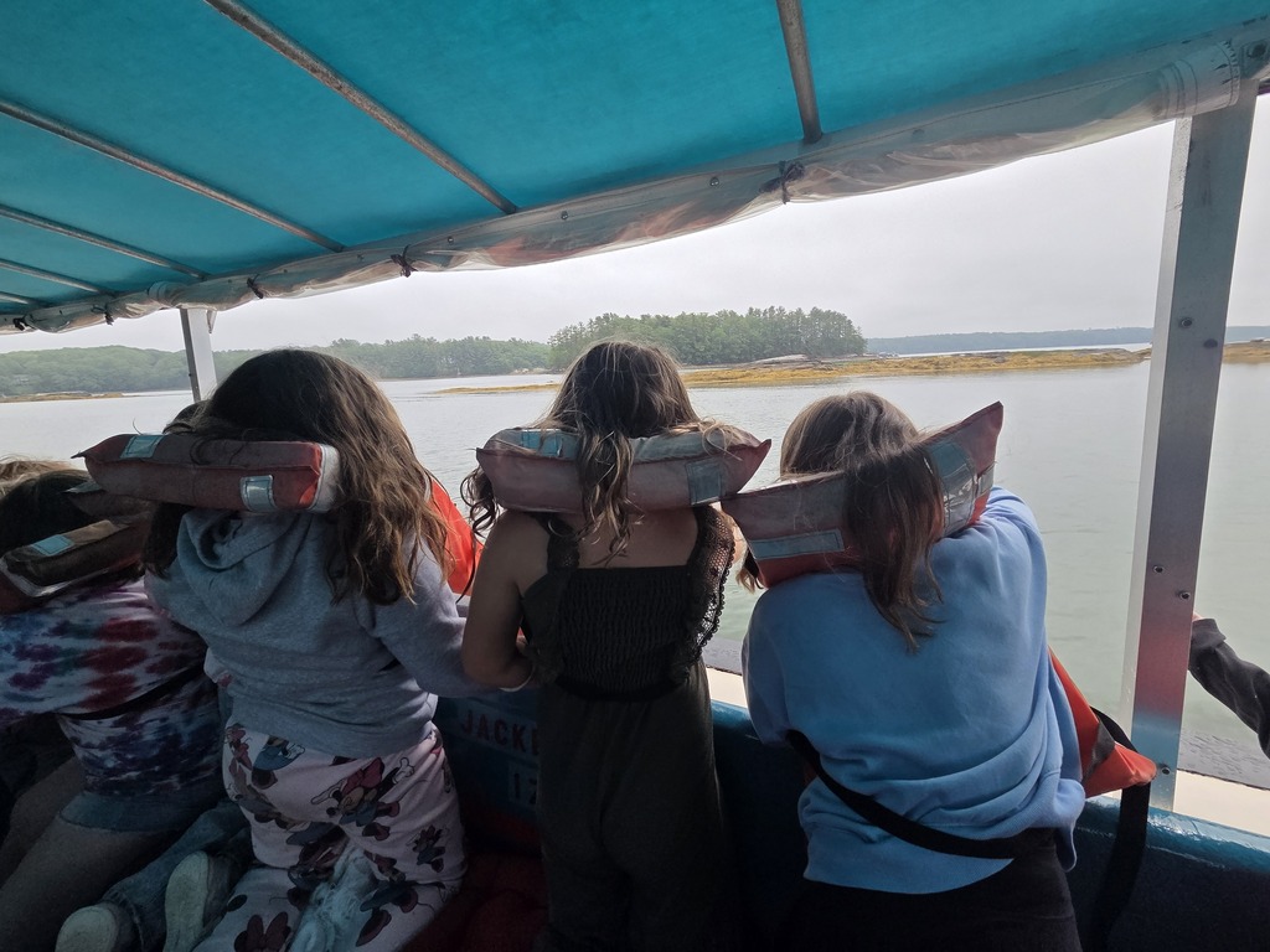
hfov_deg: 106.2
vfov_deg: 89.9
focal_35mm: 13
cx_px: 635
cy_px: 476
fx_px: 477
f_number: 2.2
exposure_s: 1/1265
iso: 50
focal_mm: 2.2
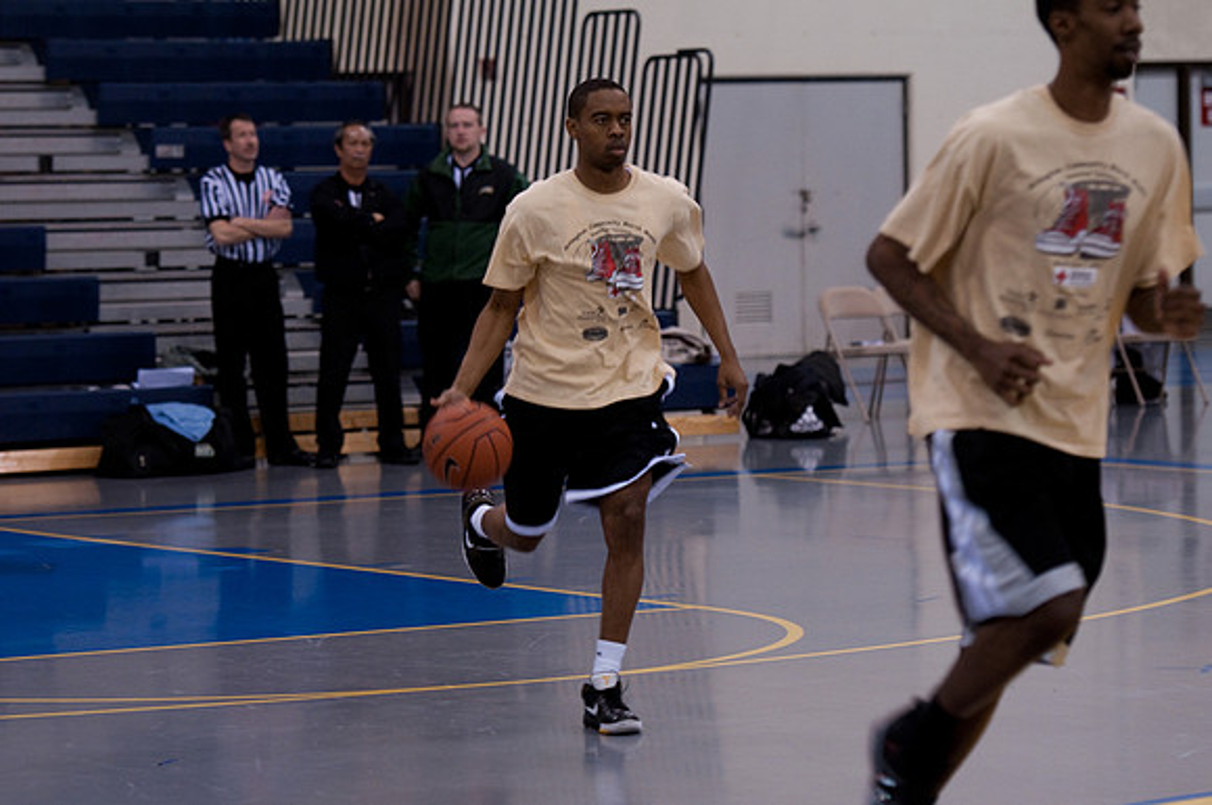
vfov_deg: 8.7
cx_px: 606
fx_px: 5295
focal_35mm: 158
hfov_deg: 13.1
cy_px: 402
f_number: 2.8
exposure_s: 1/160
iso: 640
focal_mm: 105
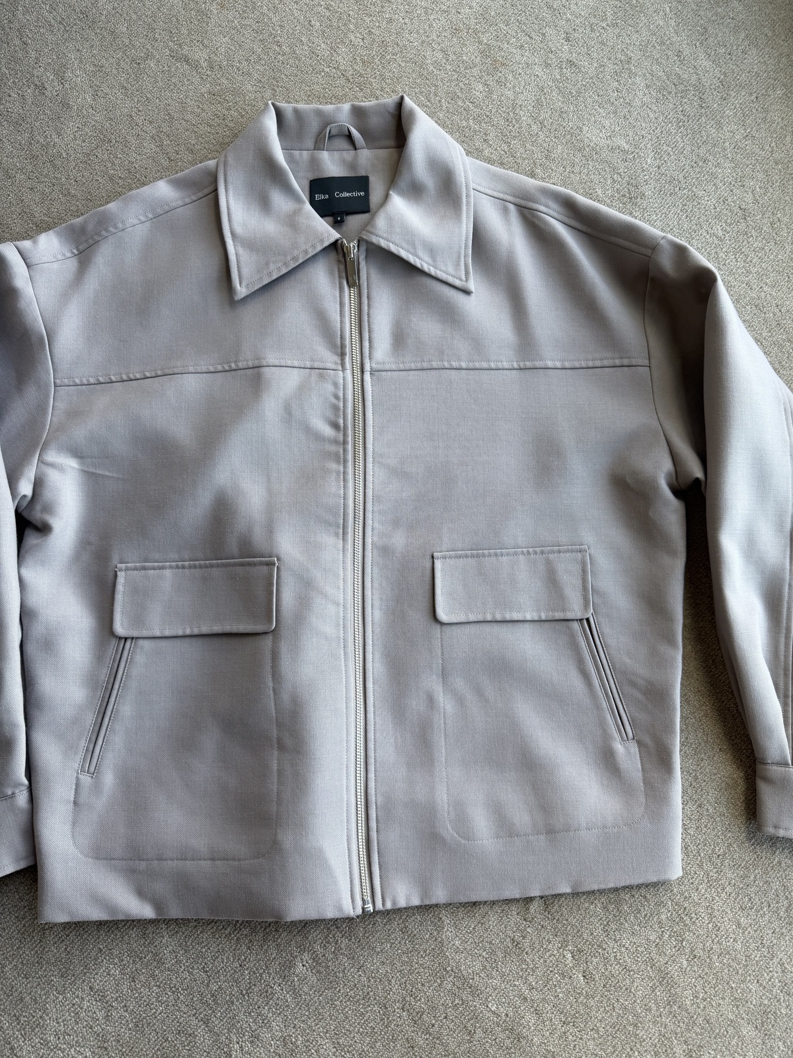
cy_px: 529
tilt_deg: -81.4
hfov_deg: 56.8
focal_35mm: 24
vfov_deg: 71.6
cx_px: 396
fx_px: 733
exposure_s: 1/121
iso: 80
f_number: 1.78
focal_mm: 6.76
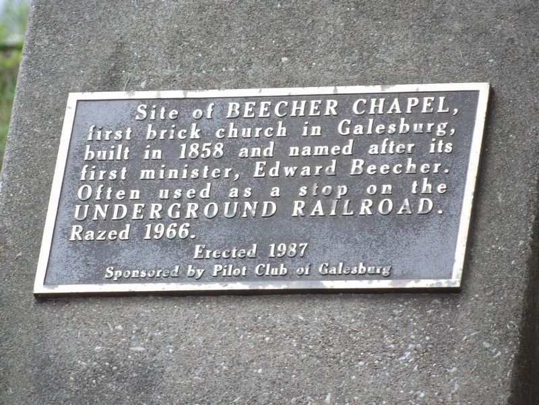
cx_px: 270
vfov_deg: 2.9
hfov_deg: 3.9
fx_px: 7972
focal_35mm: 512
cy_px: 202
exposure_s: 1/50
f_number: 4.1
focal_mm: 91.8
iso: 292
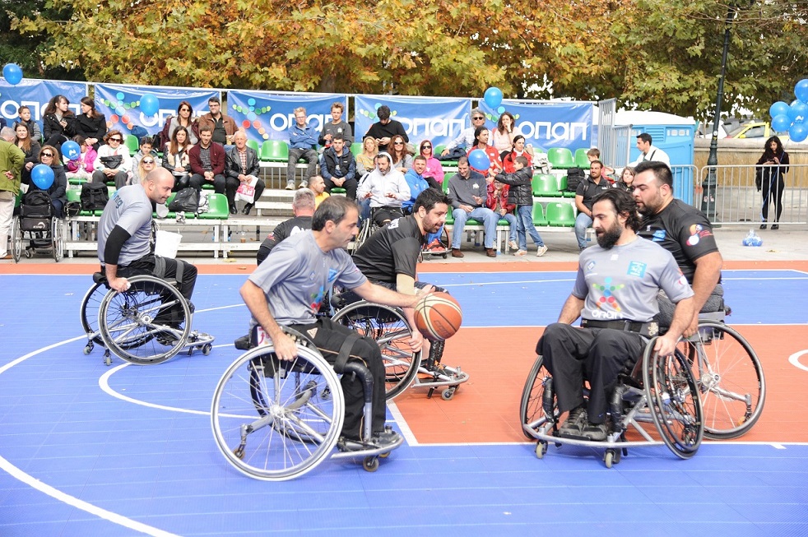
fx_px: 1458
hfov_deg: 31.0
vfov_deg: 20.9
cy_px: 268
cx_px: 404
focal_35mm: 65
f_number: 4
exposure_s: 1/1600
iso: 1000
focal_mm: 65
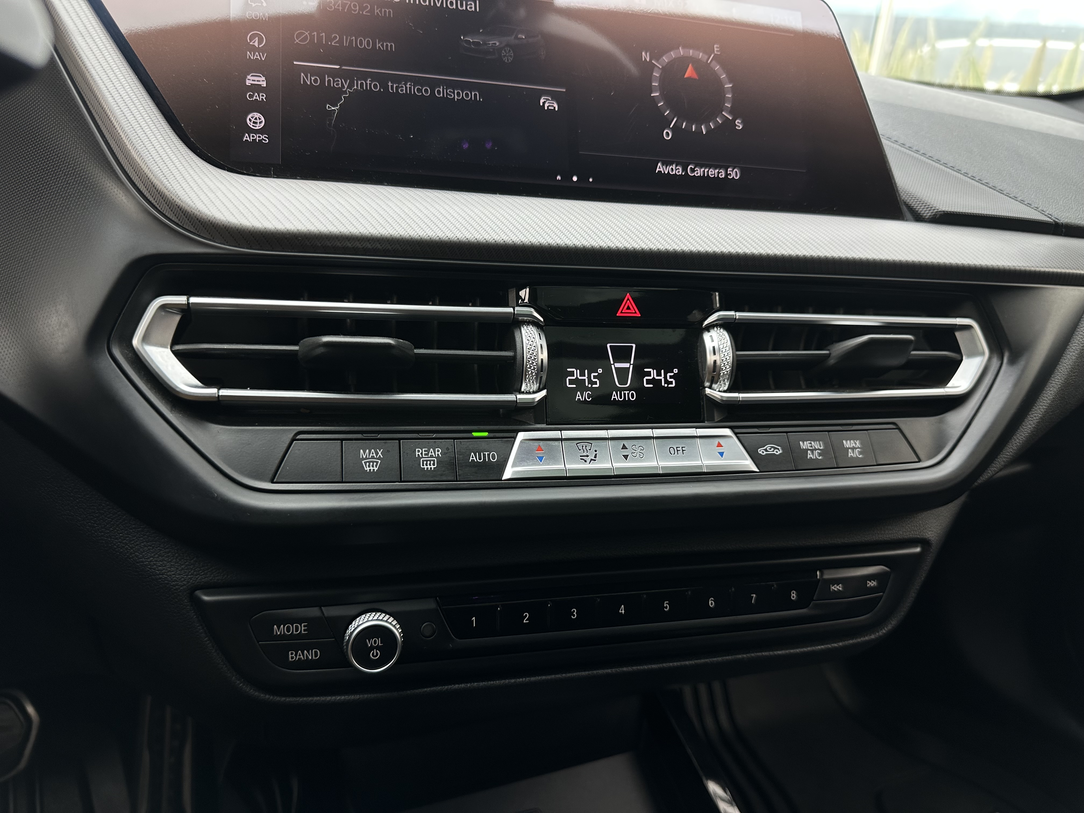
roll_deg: -6.5
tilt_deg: -17.8
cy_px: 406
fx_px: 752
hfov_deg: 71.6
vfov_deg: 56.8
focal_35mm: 24
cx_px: 542
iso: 125
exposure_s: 1/67
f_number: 1.78
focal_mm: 6.86
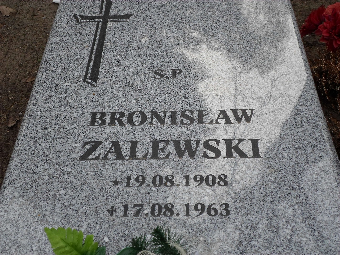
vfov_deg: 27.0
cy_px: 128
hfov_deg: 35.5
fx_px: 530
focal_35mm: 54
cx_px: 170
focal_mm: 9.7
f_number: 3.6
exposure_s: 1/180
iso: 80
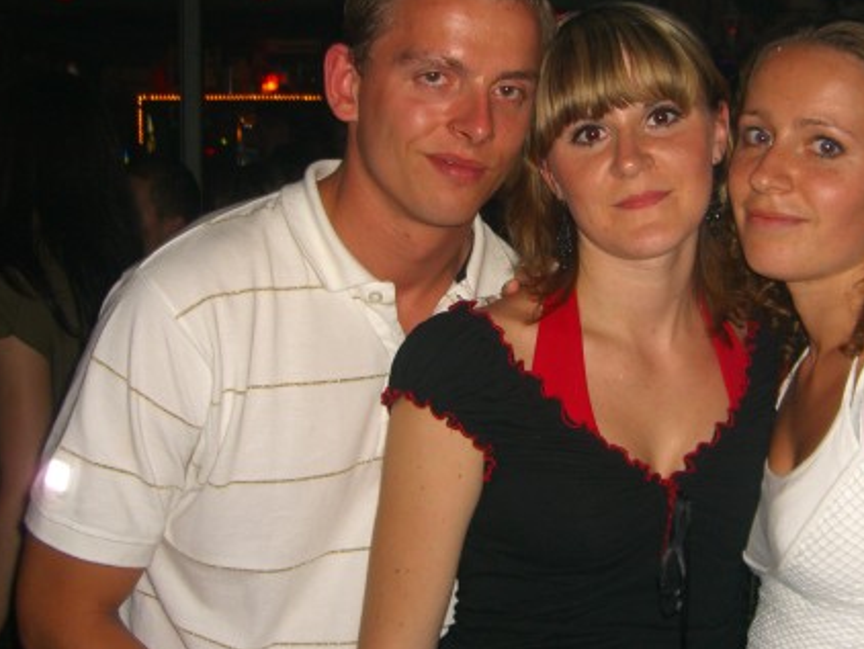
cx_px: 581
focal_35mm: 54
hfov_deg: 35.2
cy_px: 258
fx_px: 1349
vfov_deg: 27.0
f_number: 2.8
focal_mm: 7.9
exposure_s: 1/60
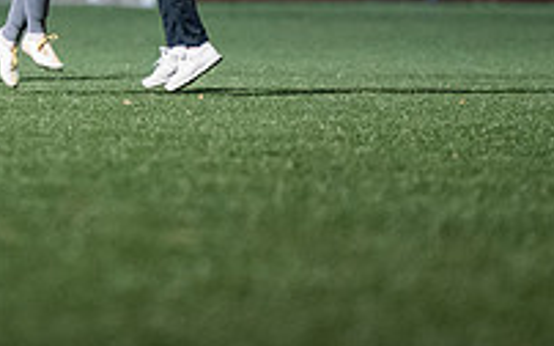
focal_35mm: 586
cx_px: -55
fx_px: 8843
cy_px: -155
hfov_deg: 3.6
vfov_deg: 2.2
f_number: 2.8
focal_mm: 200
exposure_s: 1/1000
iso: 8000
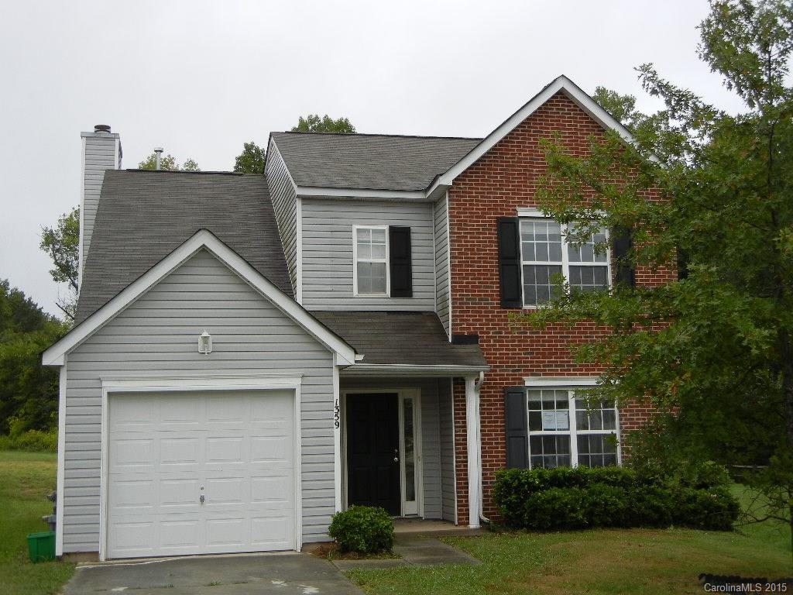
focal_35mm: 45
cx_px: 396
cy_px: 298
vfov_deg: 32.2
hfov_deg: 42.1
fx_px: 1031
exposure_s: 1/243
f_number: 3.8
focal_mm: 8.1
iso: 160
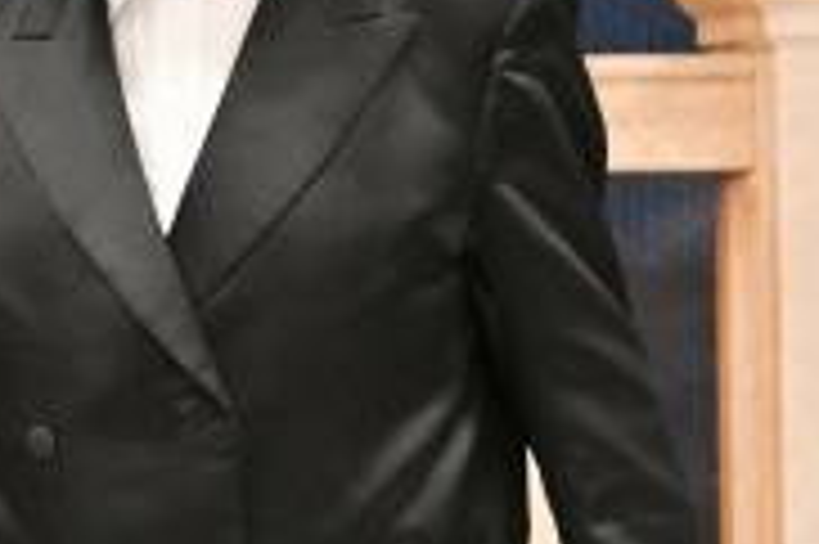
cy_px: 243
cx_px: -864
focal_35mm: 1184
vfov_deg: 1.2
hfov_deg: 1.7
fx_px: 26911
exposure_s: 1/320
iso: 320
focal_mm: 140
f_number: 2.8
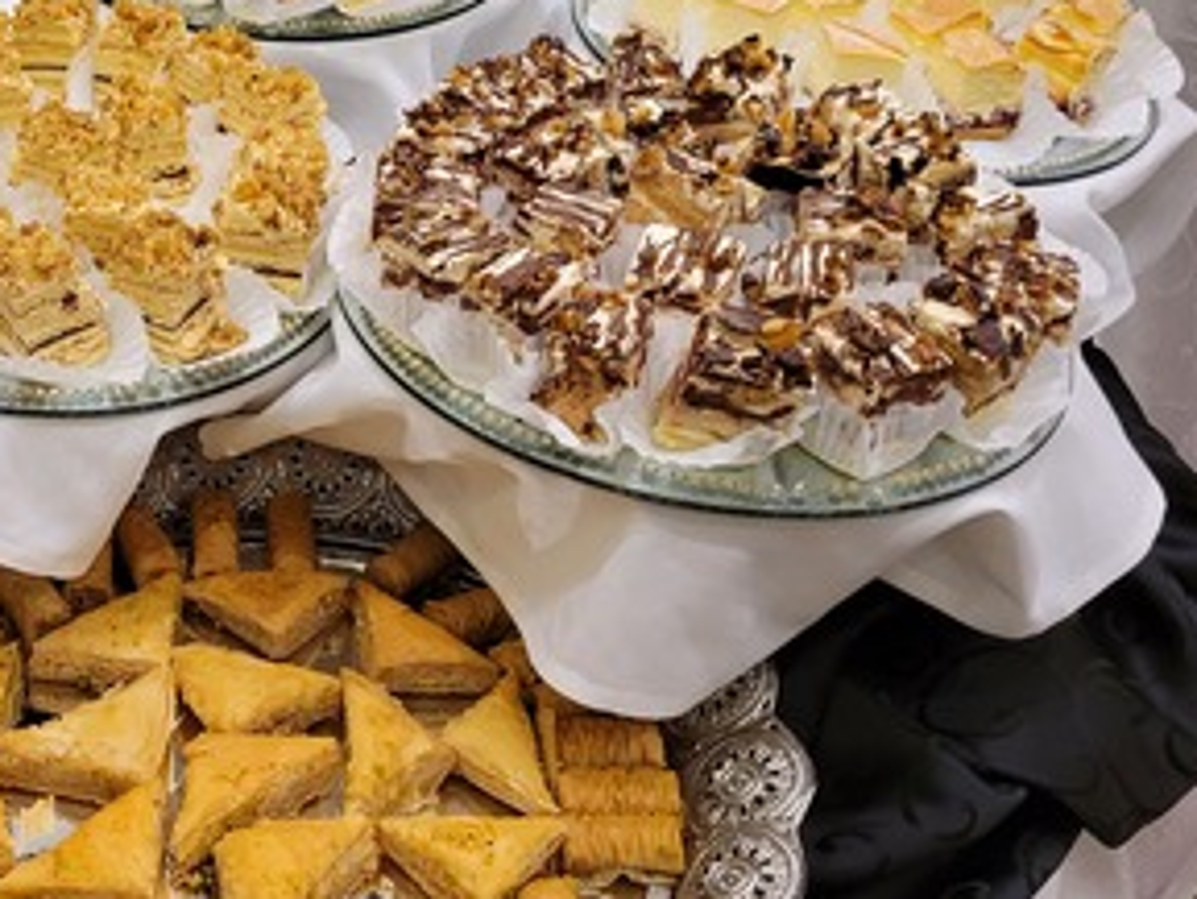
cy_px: 178
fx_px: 1868
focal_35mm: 54
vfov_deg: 26.5
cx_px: 12
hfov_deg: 32.8
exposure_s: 1/40
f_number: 1.8
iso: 250
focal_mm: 5.4
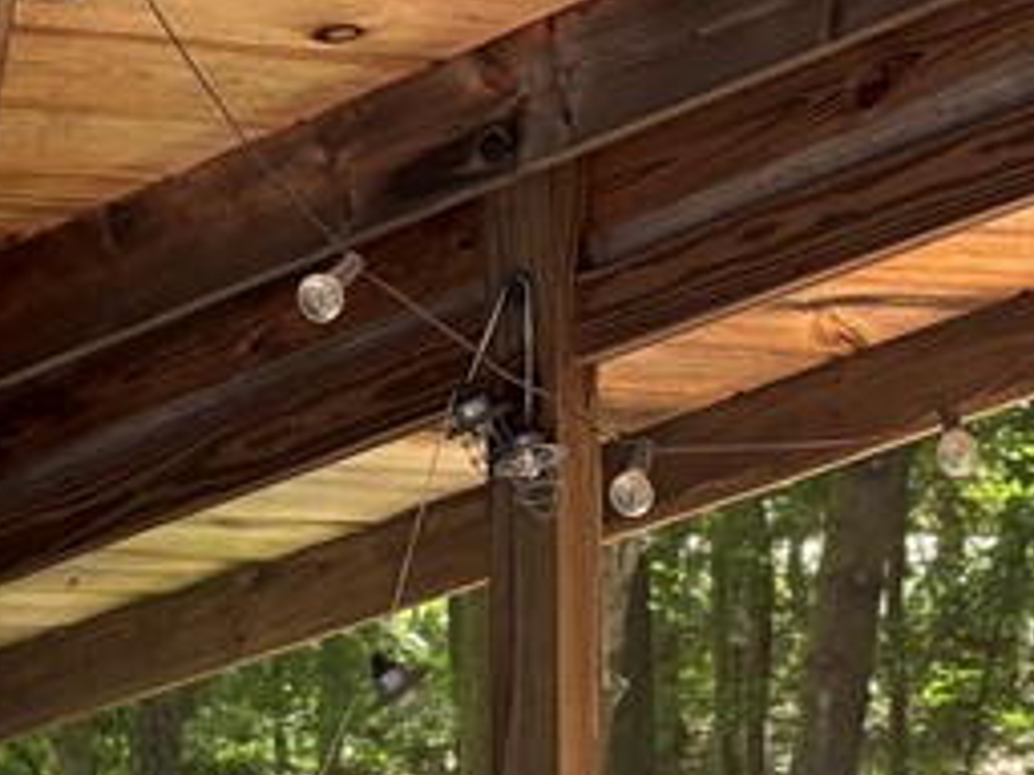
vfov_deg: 13.4
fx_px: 3107
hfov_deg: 18.6
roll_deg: -1.5
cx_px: 905
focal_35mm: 104
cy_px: 1191
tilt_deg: -12.2
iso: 125
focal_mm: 5.96
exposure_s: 1/158
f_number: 1.6
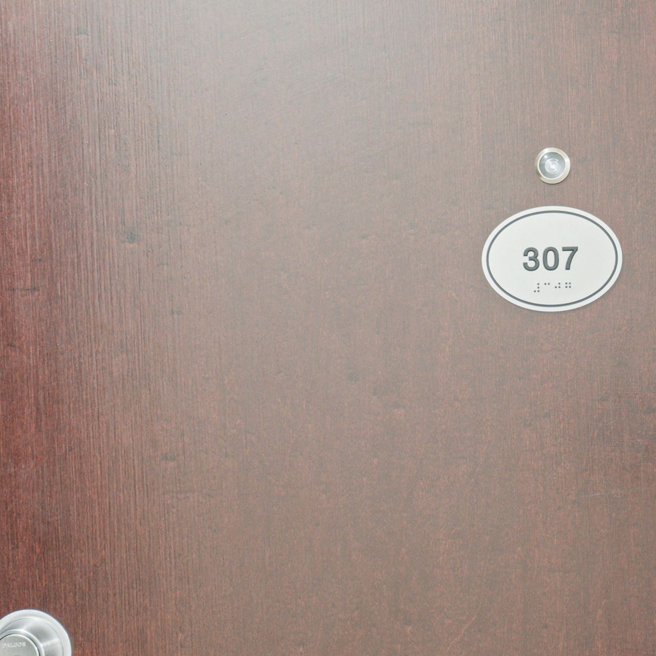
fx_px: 1608
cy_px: 404
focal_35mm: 75
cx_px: 554
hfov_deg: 22.6
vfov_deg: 23.0
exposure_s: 8
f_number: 10
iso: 800
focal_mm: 35
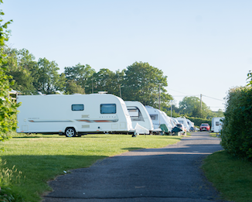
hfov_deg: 21.2
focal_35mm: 90
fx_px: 671
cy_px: 114
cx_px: 142
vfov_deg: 17.1
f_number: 4
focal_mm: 70
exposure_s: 1/1250
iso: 320
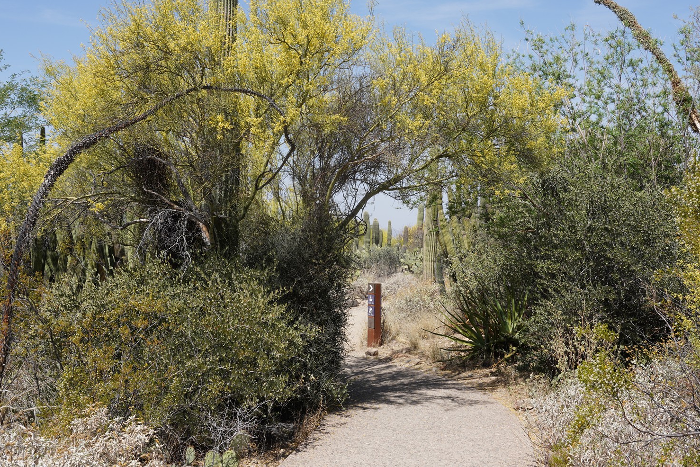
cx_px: 384
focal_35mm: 46
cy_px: 222
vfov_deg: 29.3
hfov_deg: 42.7
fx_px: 895
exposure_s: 1/100
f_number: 14
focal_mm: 34
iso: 100
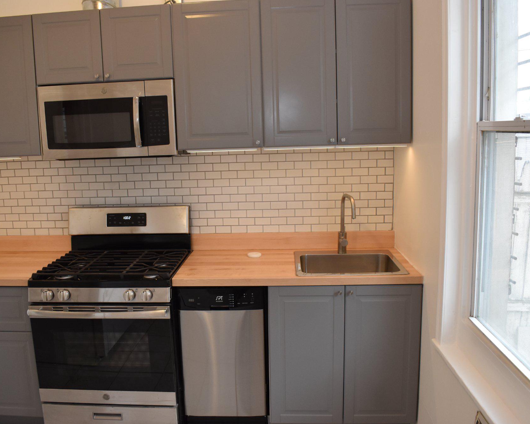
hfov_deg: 57.1
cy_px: 211
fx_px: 486
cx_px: 245
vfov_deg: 47.1
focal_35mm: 31
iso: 800
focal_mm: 18
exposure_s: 1/100
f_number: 5
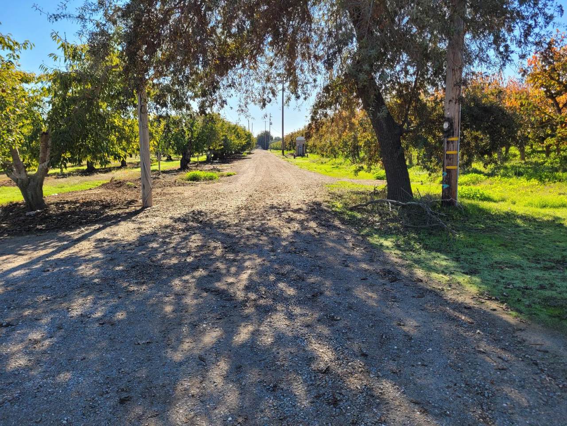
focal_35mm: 26
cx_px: 284
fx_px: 426
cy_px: 213
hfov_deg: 67.3
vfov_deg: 53.1
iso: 40
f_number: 1.8
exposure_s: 1/1007
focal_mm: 5.4
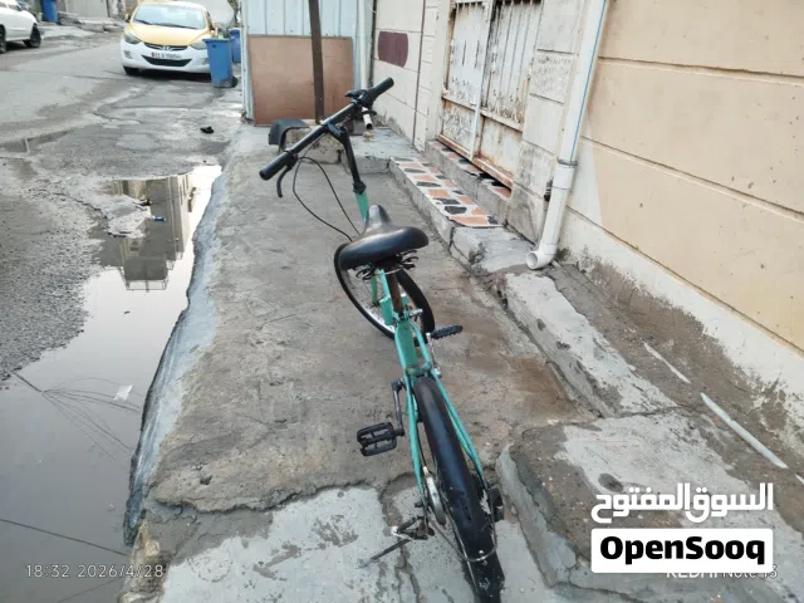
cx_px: 402
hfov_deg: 71.6
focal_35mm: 24
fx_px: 557
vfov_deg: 56.8
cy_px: 302
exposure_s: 1/33
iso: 200
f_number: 1.7
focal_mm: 5.31
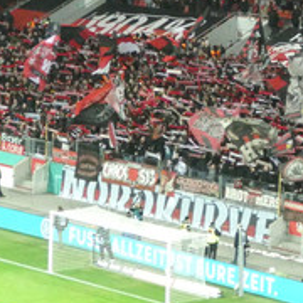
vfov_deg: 8.6
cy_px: 44
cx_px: 502
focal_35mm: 204
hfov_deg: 8.3
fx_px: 2020
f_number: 4.4
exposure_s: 1/80
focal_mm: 11.7
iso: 1000
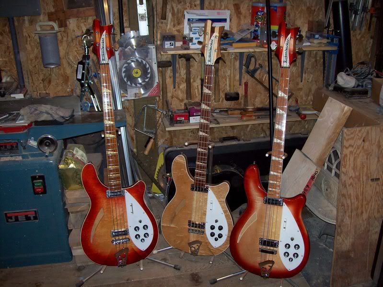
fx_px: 398
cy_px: 144
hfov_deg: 51.4
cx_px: 192
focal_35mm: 36
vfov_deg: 39.6
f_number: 2.7
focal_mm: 6
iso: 80
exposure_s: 1/64
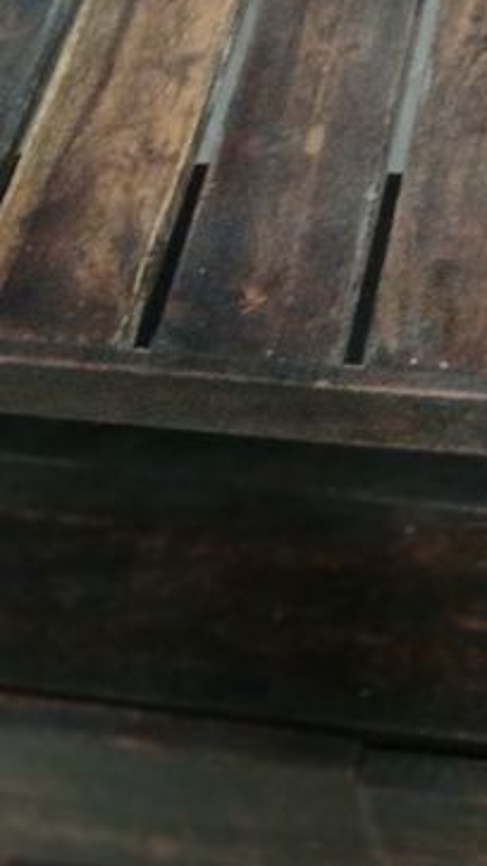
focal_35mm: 78
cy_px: 26
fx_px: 1792
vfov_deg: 26.0
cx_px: 392
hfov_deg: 15.4
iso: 1000
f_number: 1.8
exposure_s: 1/17
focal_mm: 3.98
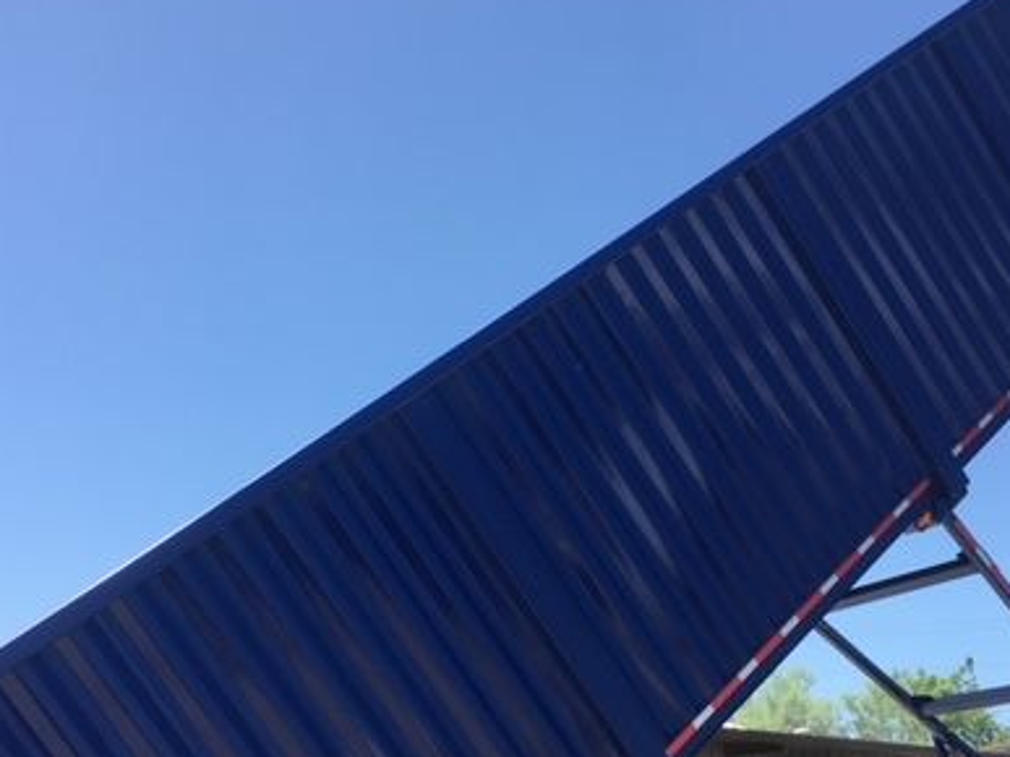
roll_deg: +0.5
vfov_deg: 29.8
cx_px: 538
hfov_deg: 39.7
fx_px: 1400
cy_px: 553
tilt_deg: +14.2
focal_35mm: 48
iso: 25
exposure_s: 1/785
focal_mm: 4.15
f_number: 2.2
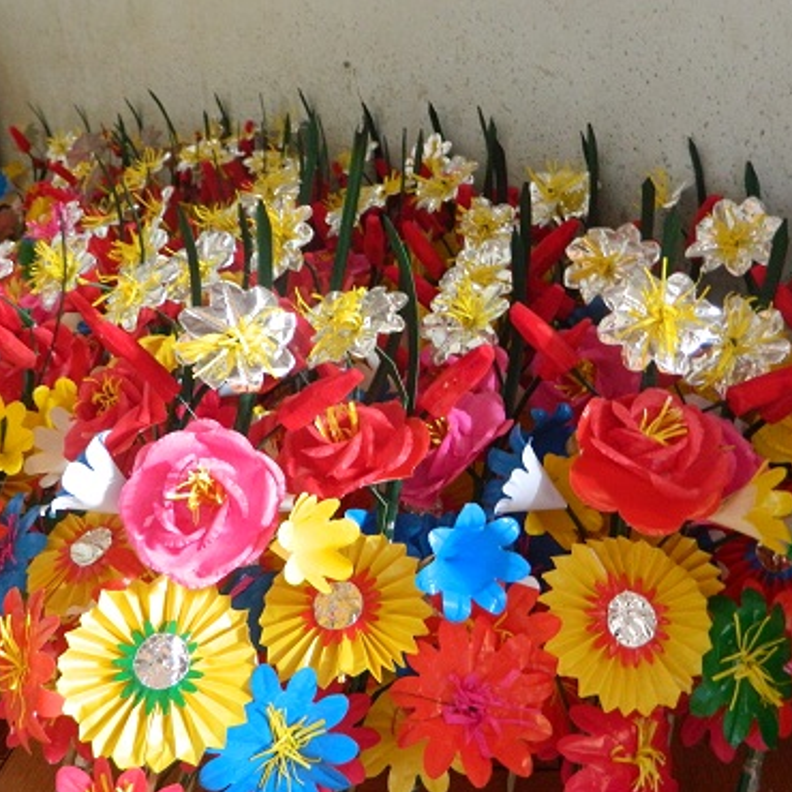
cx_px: 415
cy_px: 397
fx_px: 958
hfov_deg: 44.9
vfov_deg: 44.9
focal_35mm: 37
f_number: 3.2
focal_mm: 5.6
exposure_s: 1/10
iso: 400
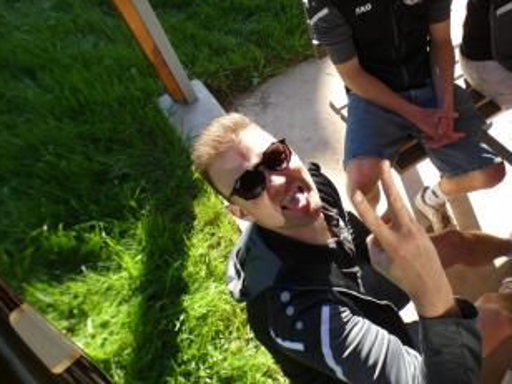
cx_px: 326
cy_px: 155
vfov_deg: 52.7
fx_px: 385
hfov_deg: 66.1
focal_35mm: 26
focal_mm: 3.6
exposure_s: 1/250
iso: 80
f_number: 2.8
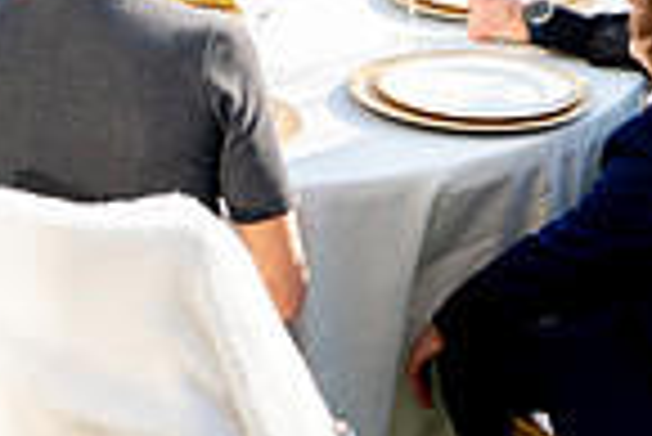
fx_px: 2030
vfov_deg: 11.6
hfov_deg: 17.9
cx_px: 45
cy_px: -267
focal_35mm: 112
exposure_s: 1/640
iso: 200
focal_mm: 28
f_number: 3.5
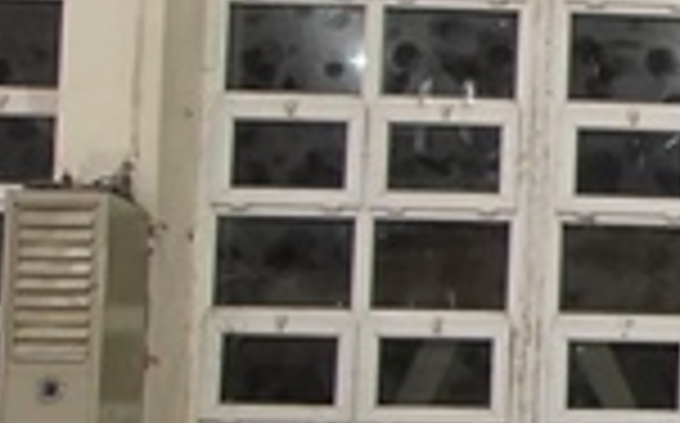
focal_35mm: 166
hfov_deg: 10.6
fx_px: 3073
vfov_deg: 7.9
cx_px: 1693
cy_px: 398
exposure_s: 1/160
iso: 2500
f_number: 4
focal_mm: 24
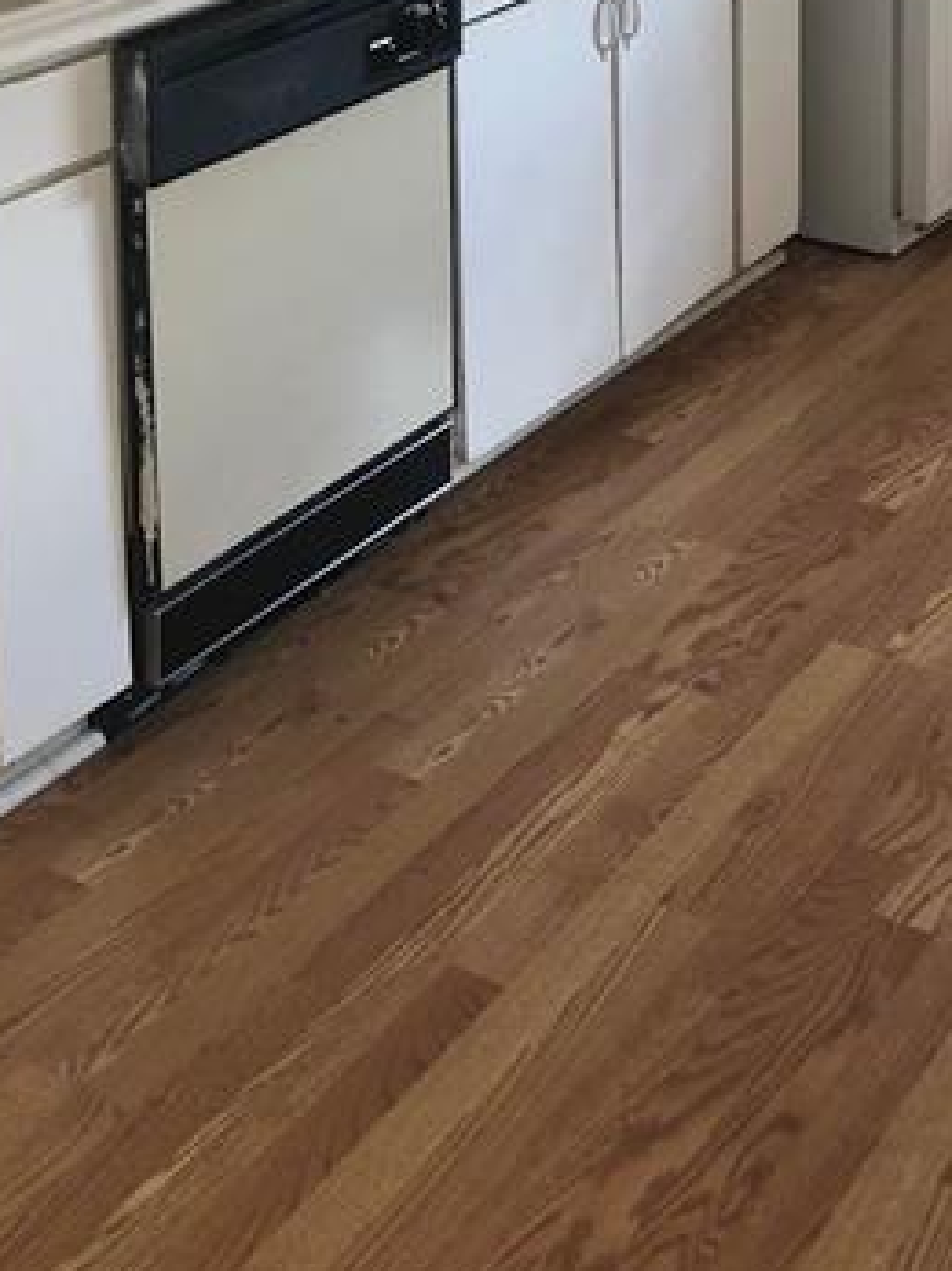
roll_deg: -0.5
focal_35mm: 62
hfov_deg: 23.6
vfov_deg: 28.5
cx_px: 487
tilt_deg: -9.7
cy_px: -114
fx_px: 2275
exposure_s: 1/24
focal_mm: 4
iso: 32
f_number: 1.8
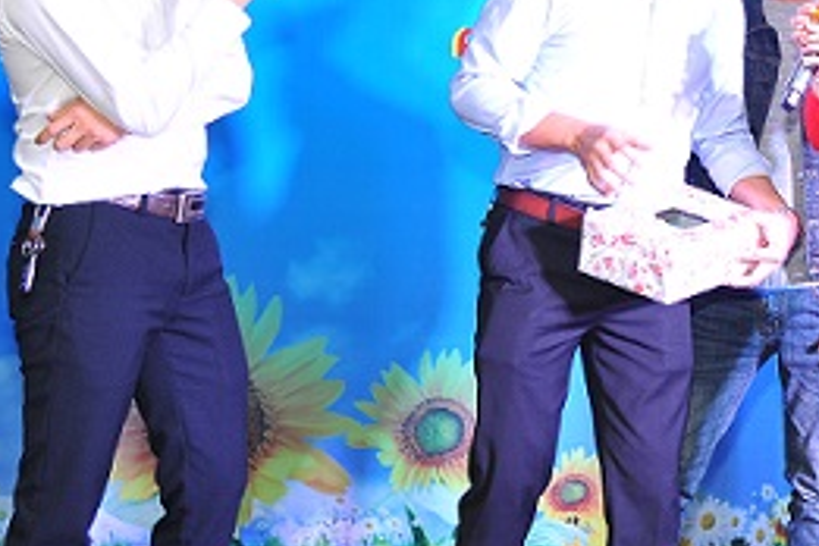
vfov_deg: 11.8
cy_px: -13
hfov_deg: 17.5
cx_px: 778
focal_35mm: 115
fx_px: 2616
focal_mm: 44
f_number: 4
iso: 1000
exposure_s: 1/100
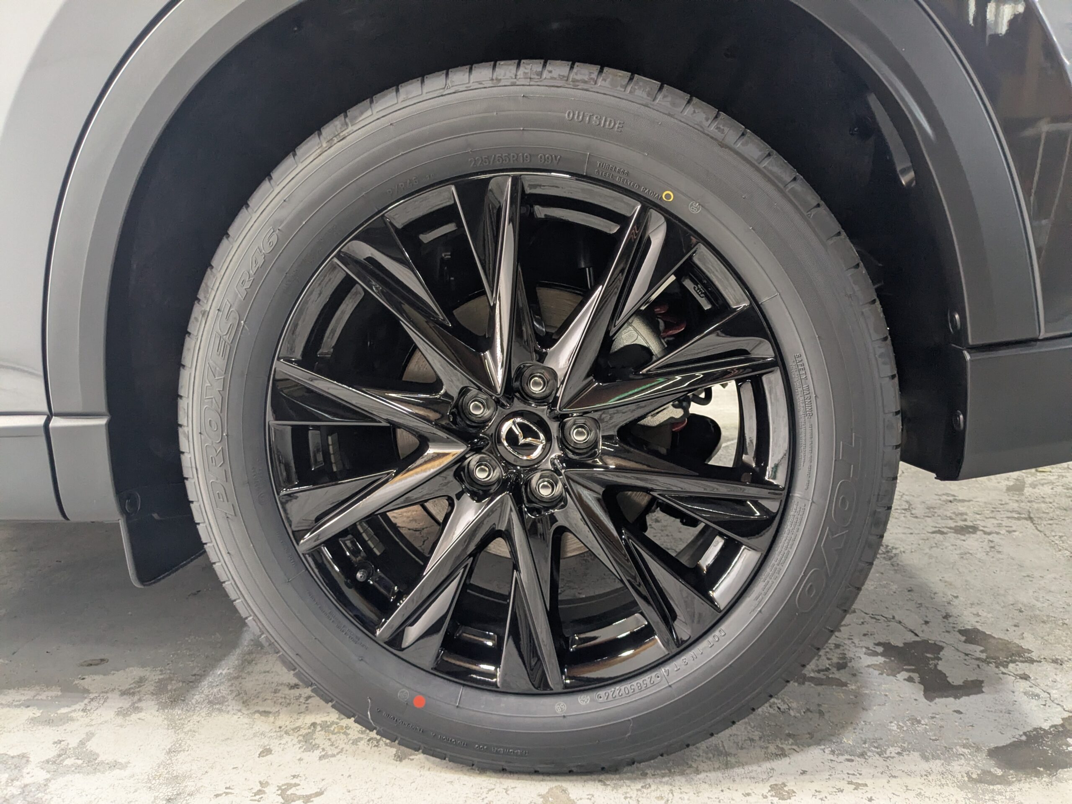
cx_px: 536
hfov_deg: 65.3
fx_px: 836
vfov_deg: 51.4
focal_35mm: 27
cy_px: 402
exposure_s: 1/120
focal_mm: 4.38
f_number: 1.73
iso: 417
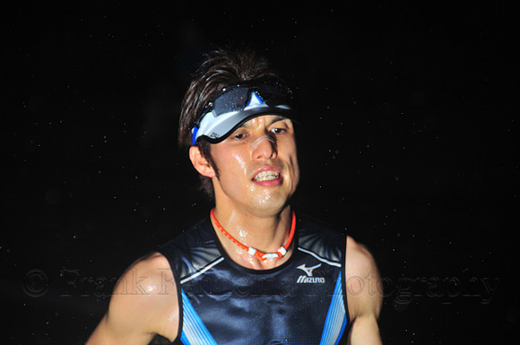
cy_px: 172
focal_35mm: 300
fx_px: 4327
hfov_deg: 6.9
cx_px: 260
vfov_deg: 4.6
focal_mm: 200
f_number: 5.6
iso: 400
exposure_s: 1/250
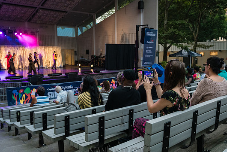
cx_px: 122
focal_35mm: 35
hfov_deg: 54.4
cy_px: 78
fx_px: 221
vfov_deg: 37.9
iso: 4000
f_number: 3.5
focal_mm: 32
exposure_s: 1/250
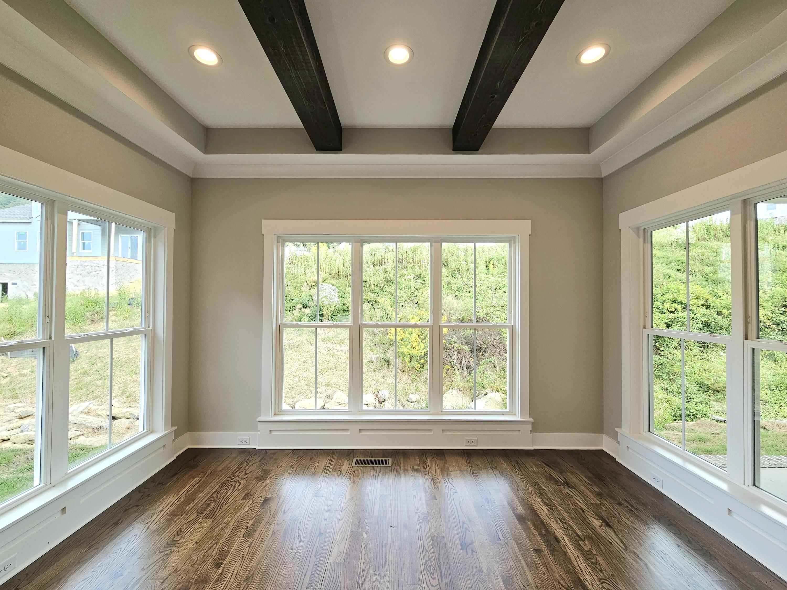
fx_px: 296
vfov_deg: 89.9
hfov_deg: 106.2
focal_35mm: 13
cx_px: 394
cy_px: 295
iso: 64
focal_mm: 2.2
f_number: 2.2
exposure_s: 1/120
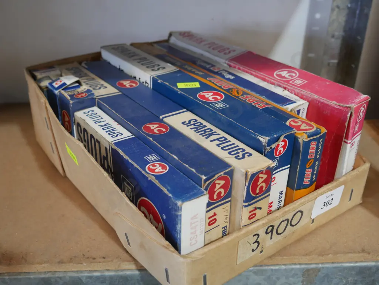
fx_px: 438
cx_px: 190
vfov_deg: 36.0
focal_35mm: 40
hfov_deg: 46.8
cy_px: 142
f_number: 4.5
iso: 800
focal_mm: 20
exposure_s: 1/60
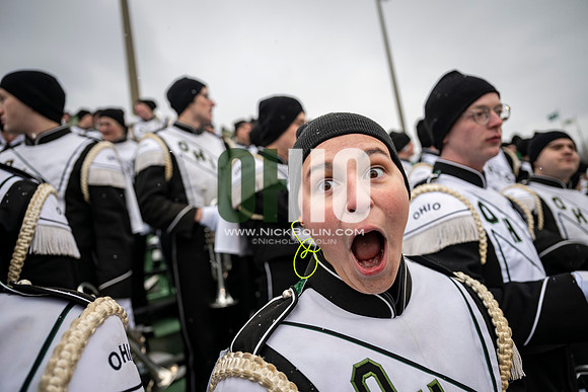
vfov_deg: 53.2
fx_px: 392
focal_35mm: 24
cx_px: 294
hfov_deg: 73.7
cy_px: 196
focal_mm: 24
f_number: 2.8
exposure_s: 1/500
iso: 160
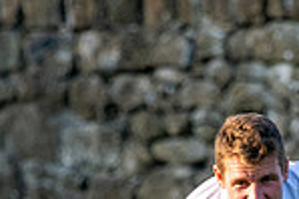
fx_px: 17588
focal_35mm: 2120
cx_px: 309
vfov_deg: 0.6
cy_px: 286
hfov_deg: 1.0
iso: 200
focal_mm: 300
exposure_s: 1/800
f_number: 4
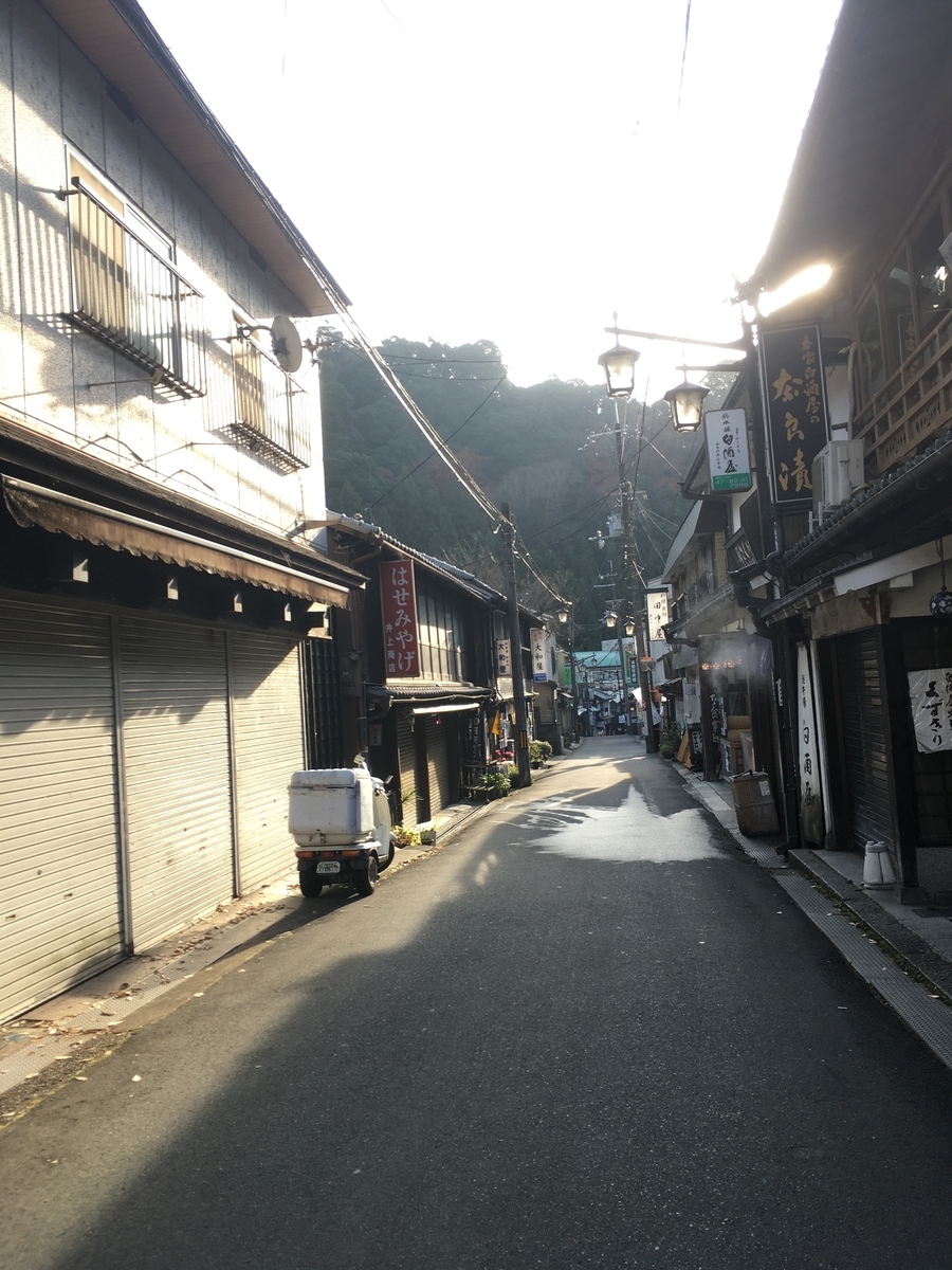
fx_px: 1063
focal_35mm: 29
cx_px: 476
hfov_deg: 48.2
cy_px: 635
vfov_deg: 61.7
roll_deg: +3.6
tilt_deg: +3.3
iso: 25
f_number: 2.2
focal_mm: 4.15
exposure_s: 1/190
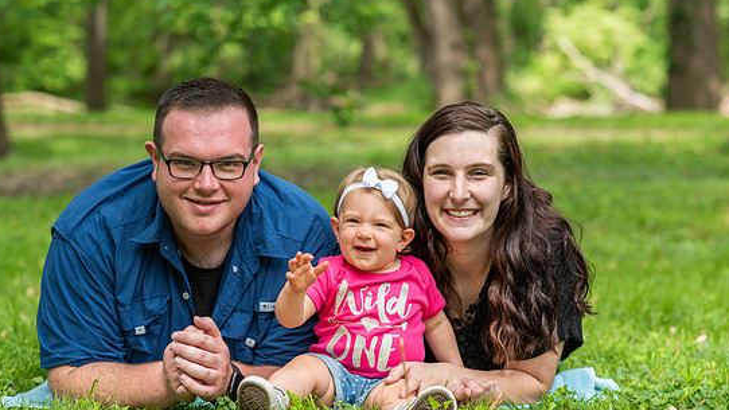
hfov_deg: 19.6
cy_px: 253
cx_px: 419
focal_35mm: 109
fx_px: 2107
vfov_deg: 11.1
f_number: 3.5
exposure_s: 1/1000
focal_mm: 85
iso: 320
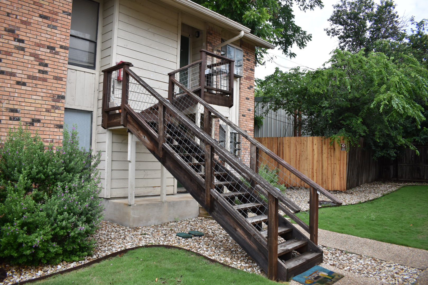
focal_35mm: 27
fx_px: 321
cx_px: 214
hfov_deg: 67.4
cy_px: 142
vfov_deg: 47.9
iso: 400
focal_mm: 18
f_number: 4.5
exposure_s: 1/1600
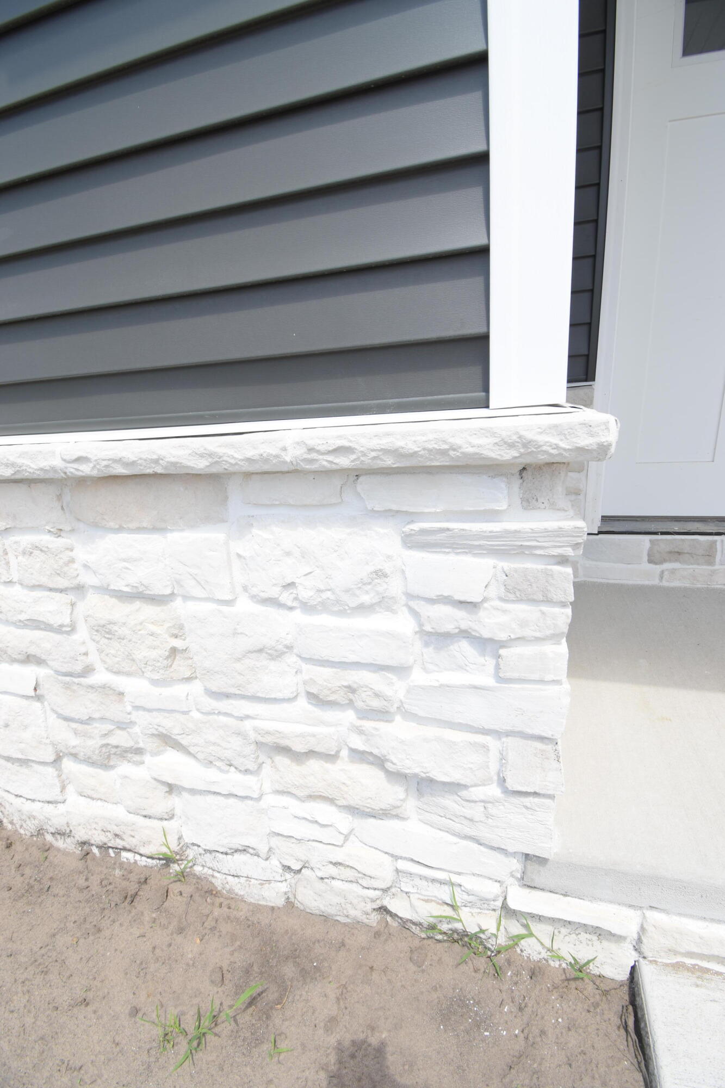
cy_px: 544
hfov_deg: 77.3
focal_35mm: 15
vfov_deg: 100.4
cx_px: 362
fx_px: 453
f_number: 7.1
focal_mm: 10
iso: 200
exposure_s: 1/250
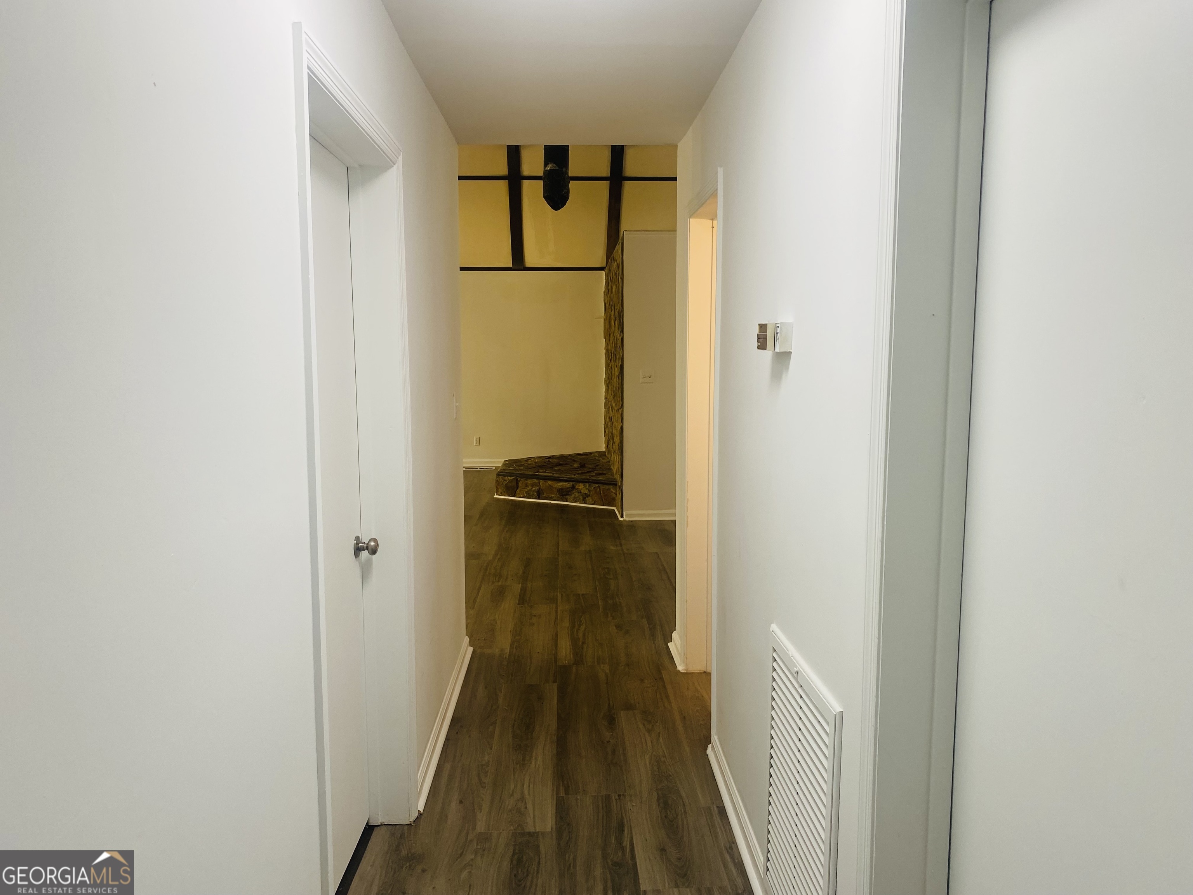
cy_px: 448
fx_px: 896
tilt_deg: -7.9
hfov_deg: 67.3
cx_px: 596
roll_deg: +1.8
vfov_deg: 53.1
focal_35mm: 26
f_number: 1.8
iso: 64
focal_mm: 4.25
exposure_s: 1/120
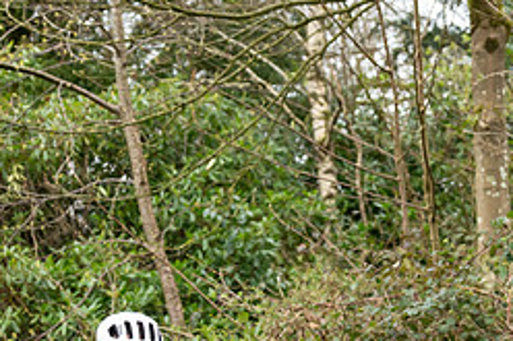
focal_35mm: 164
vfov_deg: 8.3
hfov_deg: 12.5
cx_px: 163
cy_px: 369
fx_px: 2335
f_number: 4
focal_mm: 70
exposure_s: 1/1000
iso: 1600
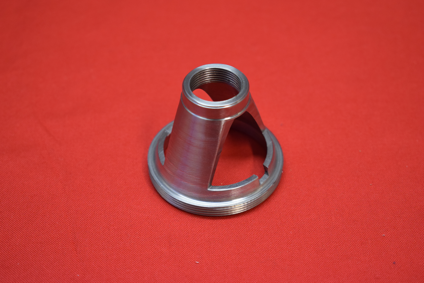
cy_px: 142
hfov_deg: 28.1
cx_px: 212
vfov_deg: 18.9
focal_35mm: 72
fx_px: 848
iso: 800
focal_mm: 48
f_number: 5.3
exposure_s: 1/60
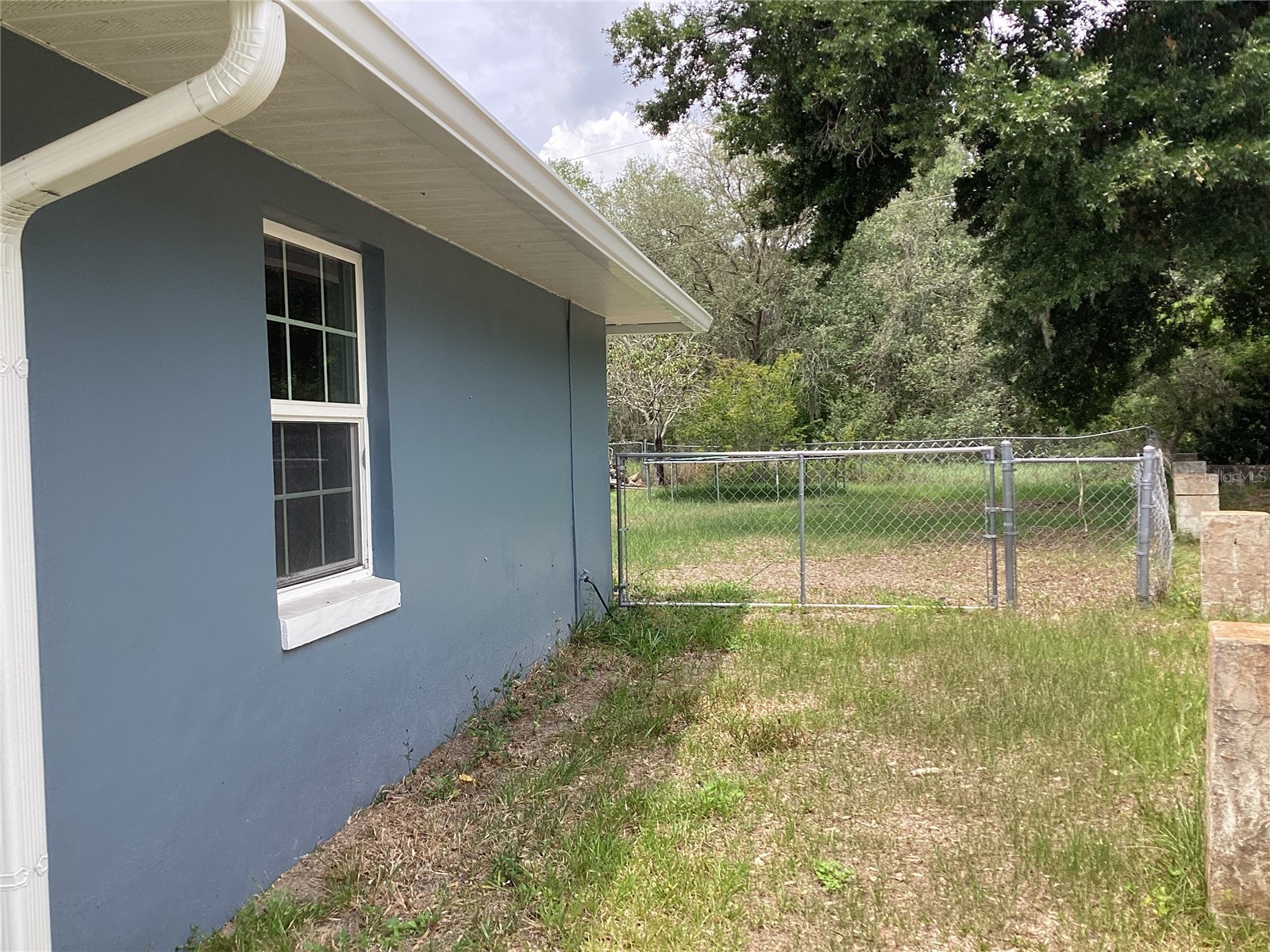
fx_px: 1137
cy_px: 476
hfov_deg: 58.4
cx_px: 635
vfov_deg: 45.4
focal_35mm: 31
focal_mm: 3.3
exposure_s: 1/322
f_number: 2.4
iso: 25
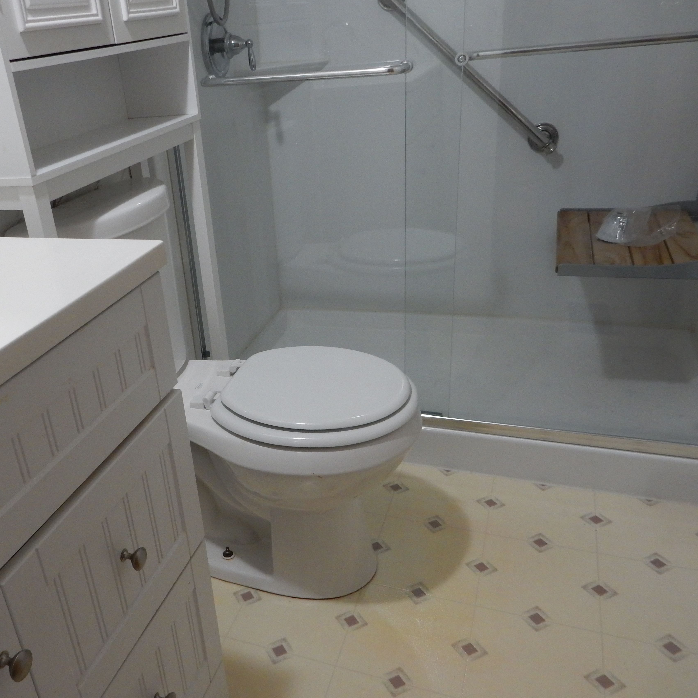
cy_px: 350
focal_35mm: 30
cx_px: 226
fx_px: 684
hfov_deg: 52.9
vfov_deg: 54.0
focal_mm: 4.5
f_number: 3.7
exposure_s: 1/30
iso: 400
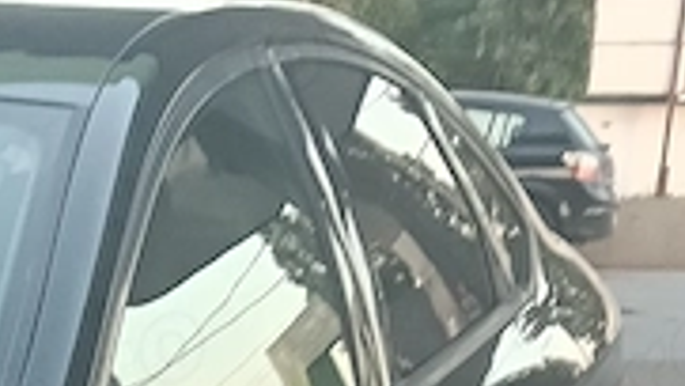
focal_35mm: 130
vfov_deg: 7.9
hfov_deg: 15.4
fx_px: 2362
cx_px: -307
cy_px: 1190
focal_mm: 3.98
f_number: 1.8
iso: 160
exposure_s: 1/33.3
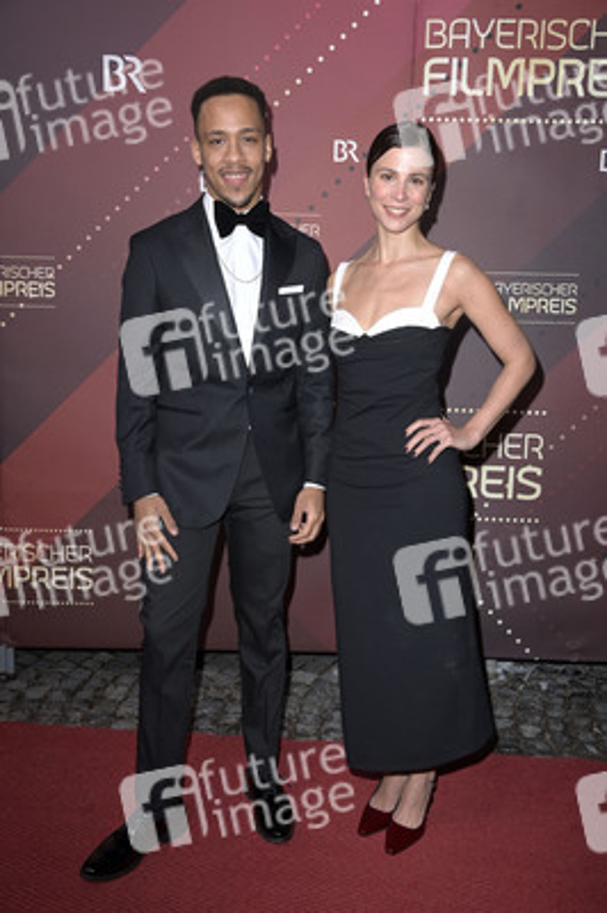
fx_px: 887
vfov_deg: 54.5
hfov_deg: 37.8
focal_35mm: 35
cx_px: 304
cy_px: 456
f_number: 5.6
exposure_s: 1/250
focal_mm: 35
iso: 640
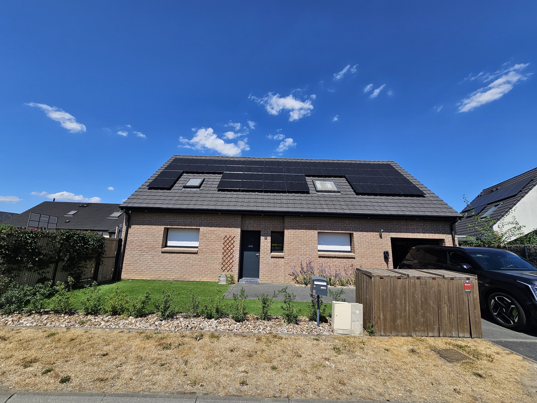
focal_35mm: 13
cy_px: 202
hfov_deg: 106.2
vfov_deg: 89.9
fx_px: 202
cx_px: 268
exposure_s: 1/2866
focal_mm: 2.2
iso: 50
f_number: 2.2
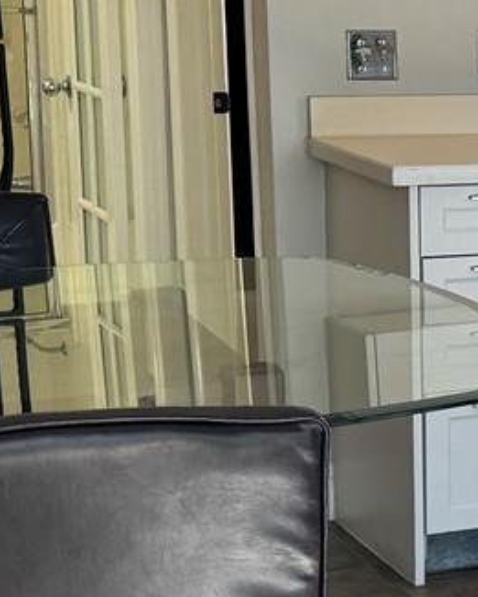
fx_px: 2033
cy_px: 293
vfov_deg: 16.7
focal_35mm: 115
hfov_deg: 11.9
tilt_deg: -10.4
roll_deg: -1.9
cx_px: 963
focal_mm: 6.76
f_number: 1.78
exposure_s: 1/121
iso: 125
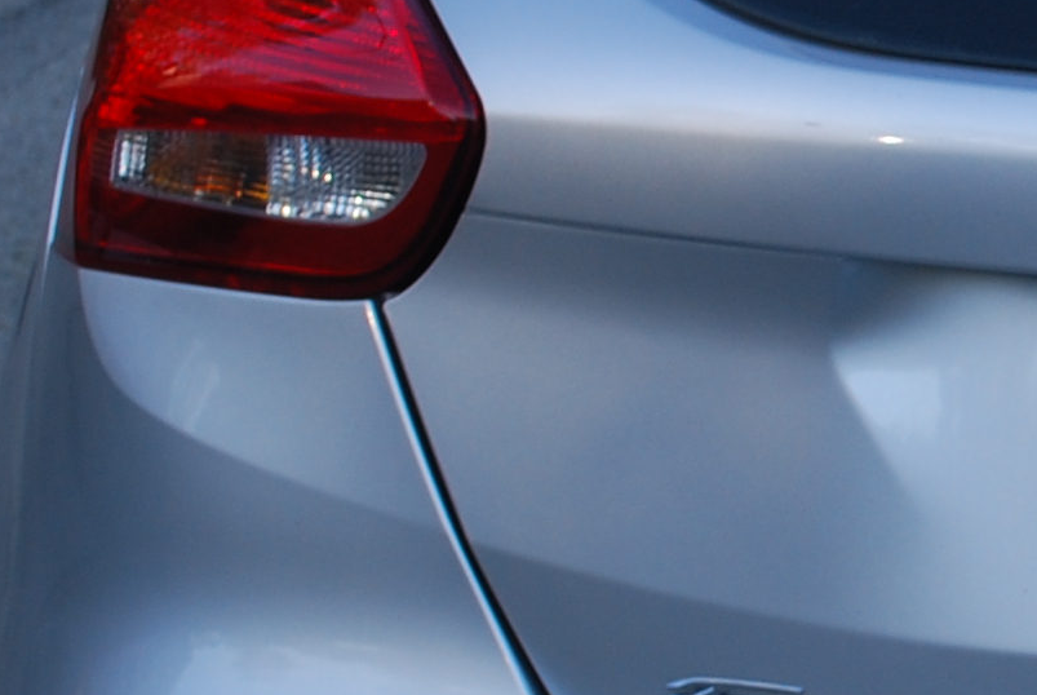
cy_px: 212
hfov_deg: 10.5
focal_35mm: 188
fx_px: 5423
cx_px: 1607
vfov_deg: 7.3
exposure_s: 1/125
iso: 125
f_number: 5.6
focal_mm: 26
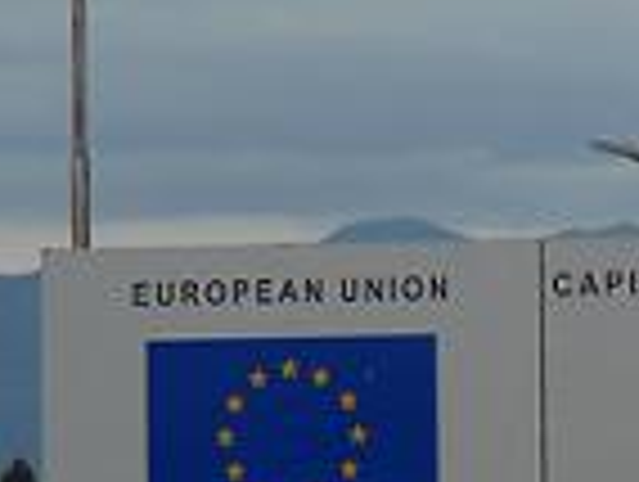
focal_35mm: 424
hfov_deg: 4.7
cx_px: 639
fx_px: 7840
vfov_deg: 3.5
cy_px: 529
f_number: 5.3
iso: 64
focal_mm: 17.48
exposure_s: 1/402
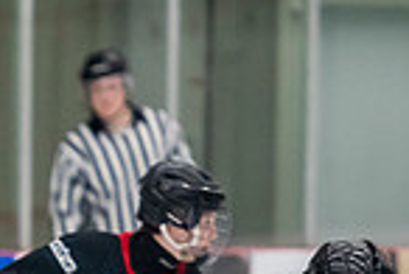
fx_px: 9950
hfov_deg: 2.4
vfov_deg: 1.6
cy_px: 525
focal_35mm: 874
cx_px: -167
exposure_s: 1/640
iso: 2000
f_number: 3.2
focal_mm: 160
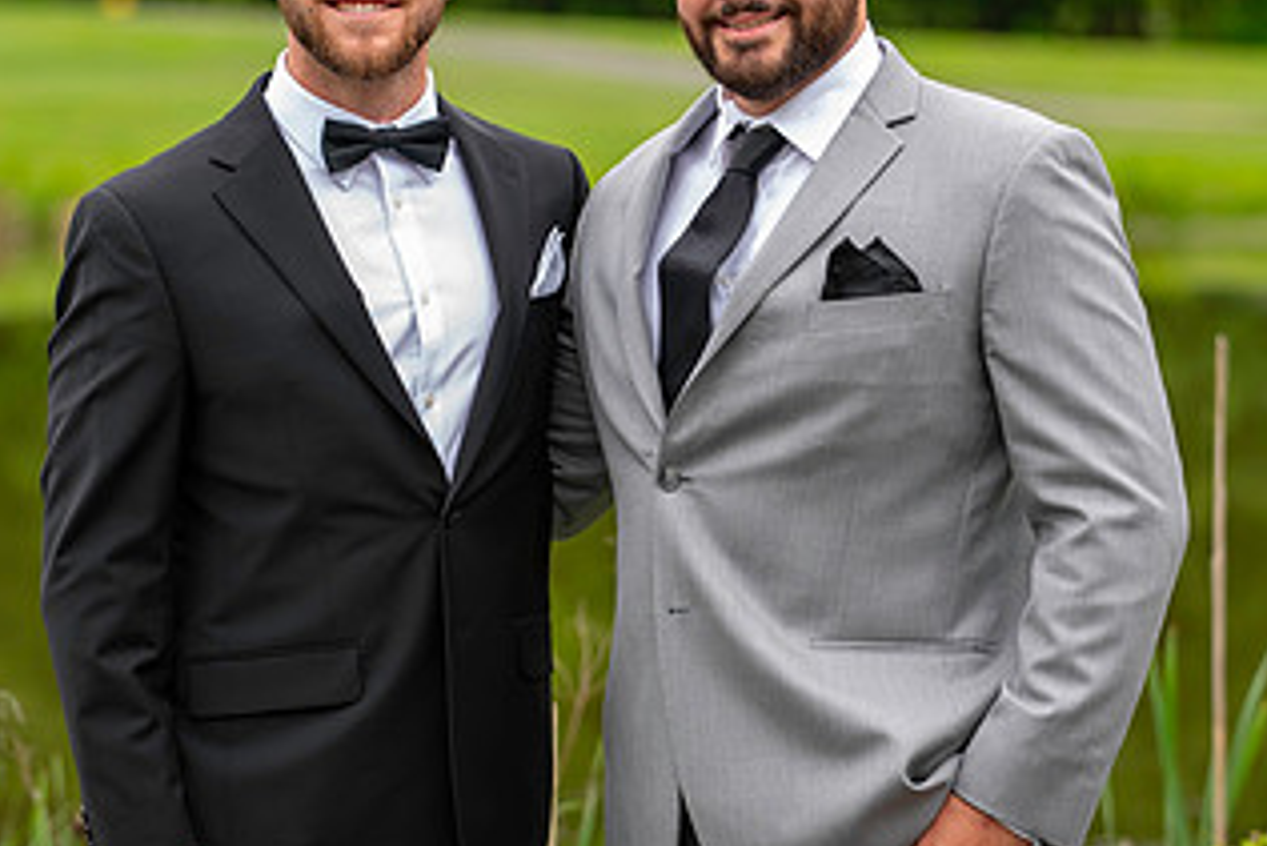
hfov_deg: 11.0
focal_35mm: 187
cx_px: 634
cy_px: 321
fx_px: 6584
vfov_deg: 7.4
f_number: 2.8
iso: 64
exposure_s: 1/250
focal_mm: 102
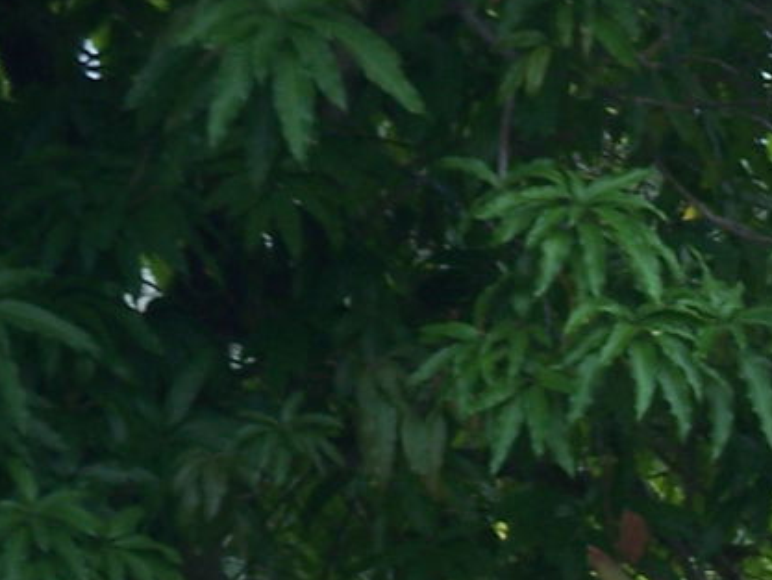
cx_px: 1522
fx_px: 11600
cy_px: 1253
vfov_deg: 2.8
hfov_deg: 3.8
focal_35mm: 520
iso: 64
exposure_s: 1/160
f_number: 3.6
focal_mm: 23.9
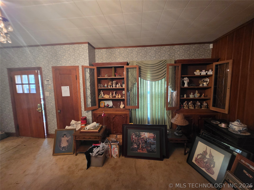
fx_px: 95
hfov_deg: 106.2
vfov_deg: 89.9
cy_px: 95
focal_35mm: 13
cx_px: 127
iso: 800
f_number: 1.9
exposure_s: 1/60
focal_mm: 2.2
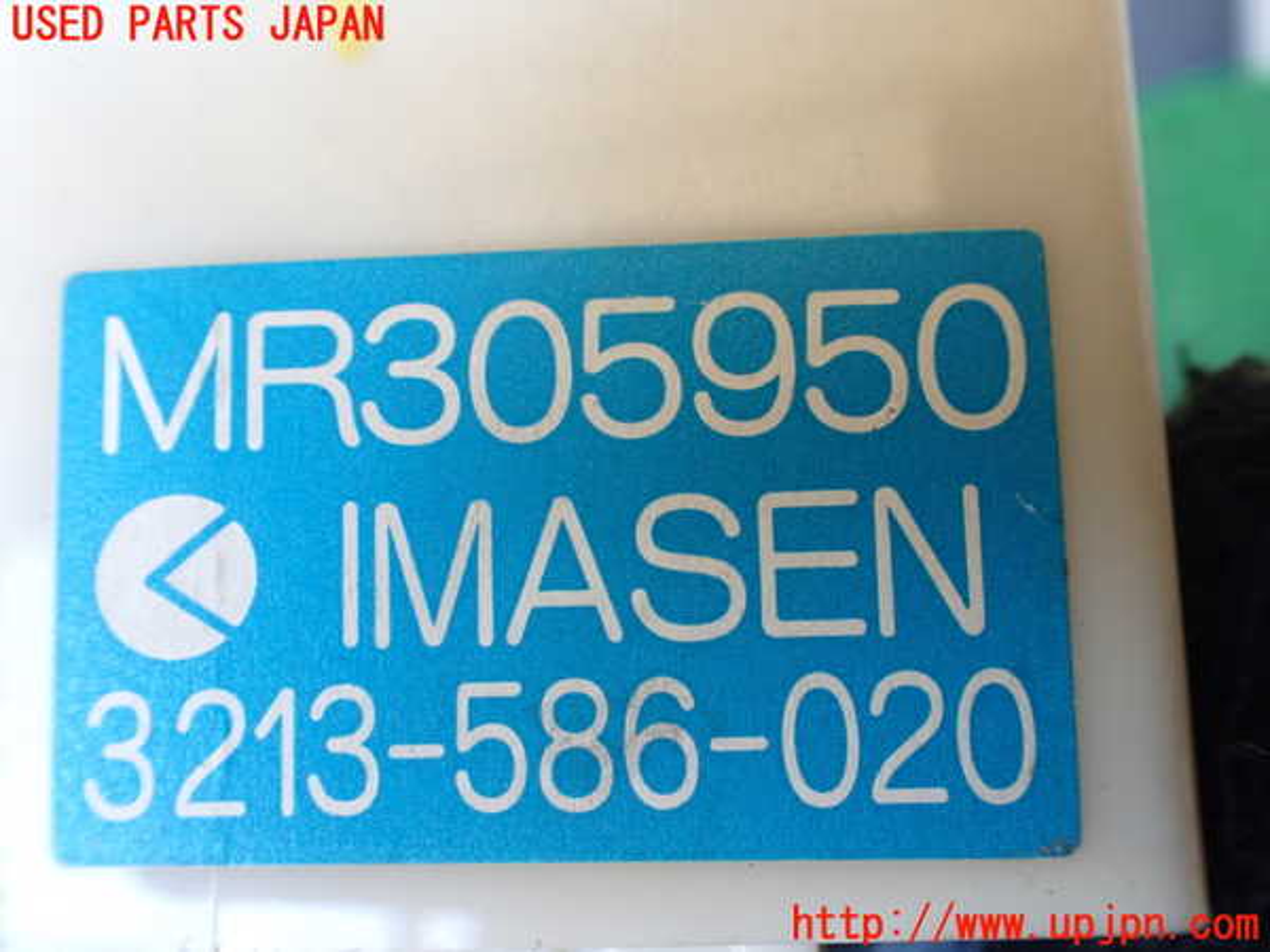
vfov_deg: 46.8
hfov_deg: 60.0
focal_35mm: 30
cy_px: 476
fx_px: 1101
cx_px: 635
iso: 320
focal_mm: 5.4
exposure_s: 1/125
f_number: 2.3
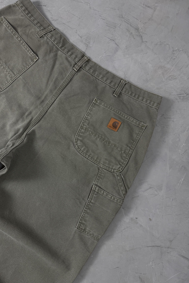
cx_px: 84
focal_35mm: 25
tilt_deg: -88.1
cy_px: 141
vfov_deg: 71.5
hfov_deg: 51.2
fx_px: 197
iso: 125
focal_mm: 6.76
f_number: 1.78
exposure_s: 1/60
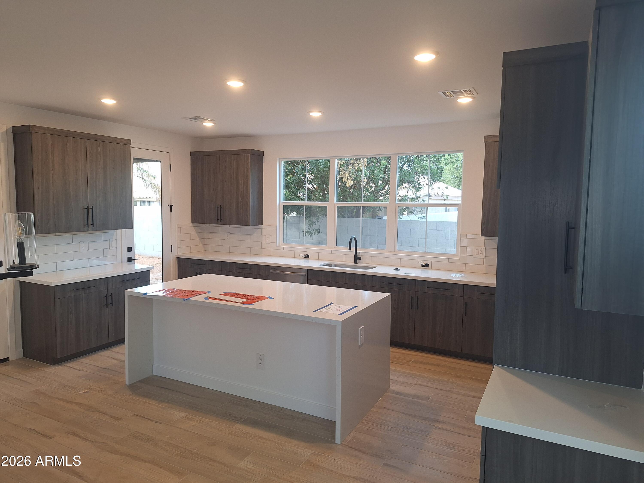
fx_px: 428
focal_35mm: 23
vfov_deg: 58.9
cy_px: 242
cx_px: 322
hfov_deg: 73.9
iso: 50
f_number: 1.8
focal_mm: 5.54
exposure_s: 1/60
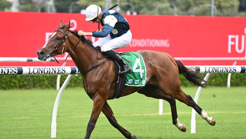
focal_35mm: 326
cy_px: 68
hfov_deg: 6.6
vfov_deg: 3.7
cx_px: 123
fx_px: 2127
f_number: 5.6
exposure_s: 1/1600
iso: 900
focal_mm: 310
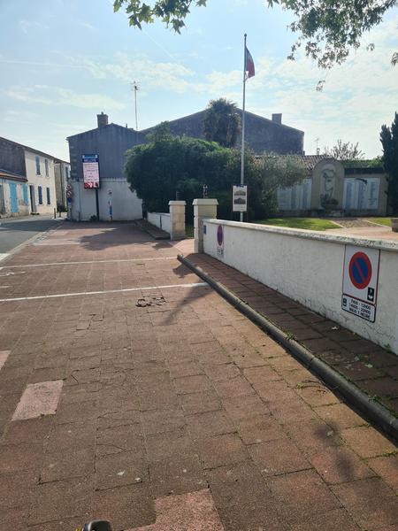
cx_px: 199
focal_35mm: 26
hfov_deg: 53.1
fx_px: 399
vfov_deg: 67.3
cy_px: 266
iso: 50
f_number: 1.8
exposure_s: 1/2872
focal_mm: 5.4
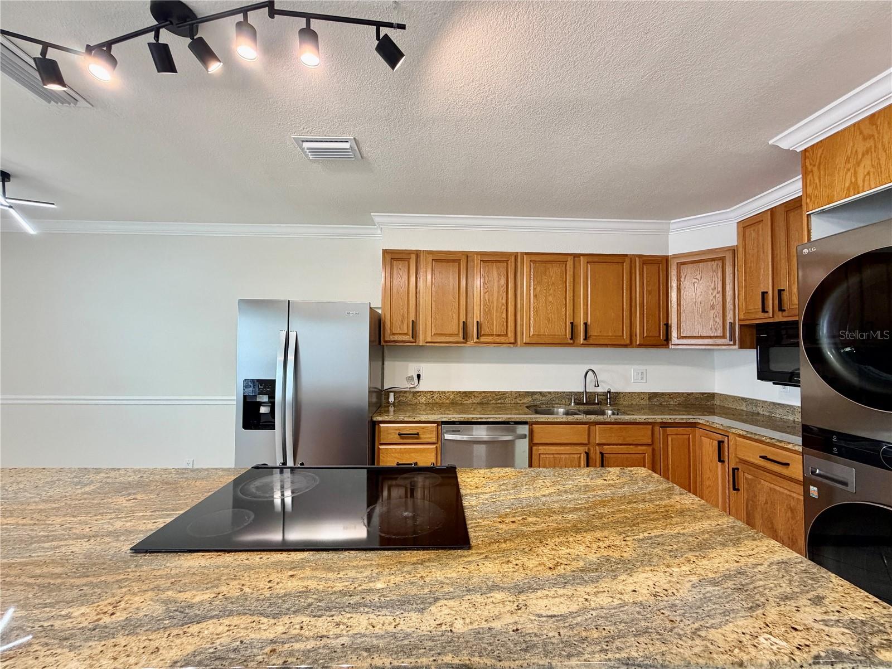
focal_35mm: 14
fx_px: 361
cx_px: 446
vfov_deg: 85.7
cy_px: 334
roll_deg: +0.3
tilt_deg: +2.4
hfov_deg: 102.1
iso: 250
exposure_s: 1/120
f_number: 2.2
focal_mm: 2.22
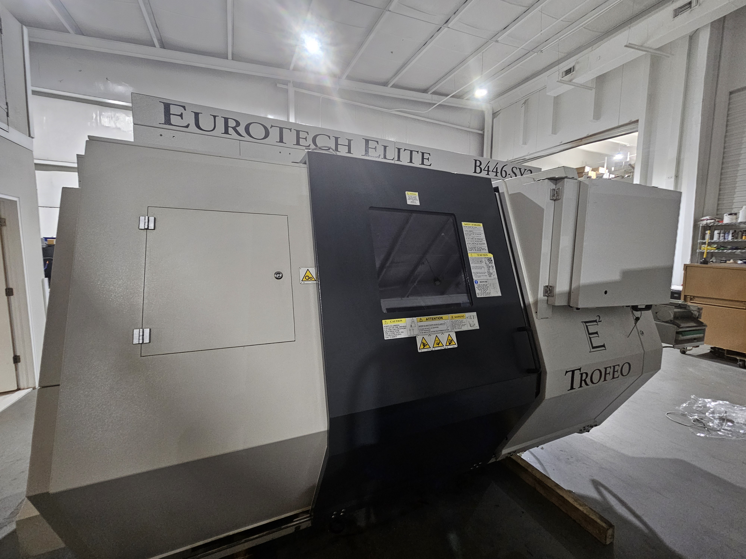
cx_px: 373
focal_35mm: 13
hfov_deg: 106.2
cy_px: 280
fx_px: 280
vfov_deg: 89.9
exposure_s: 1/40
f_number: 2.2
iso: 320
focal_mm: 2.2
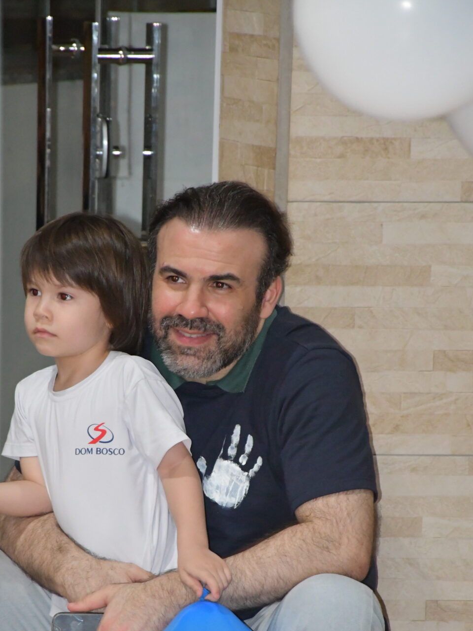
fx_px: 5518
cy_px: 472
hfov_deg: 4.9
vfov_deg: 6.5
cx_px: 166
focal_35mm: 303
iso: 5600
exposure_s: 1/60
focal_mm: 140
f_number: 5.6
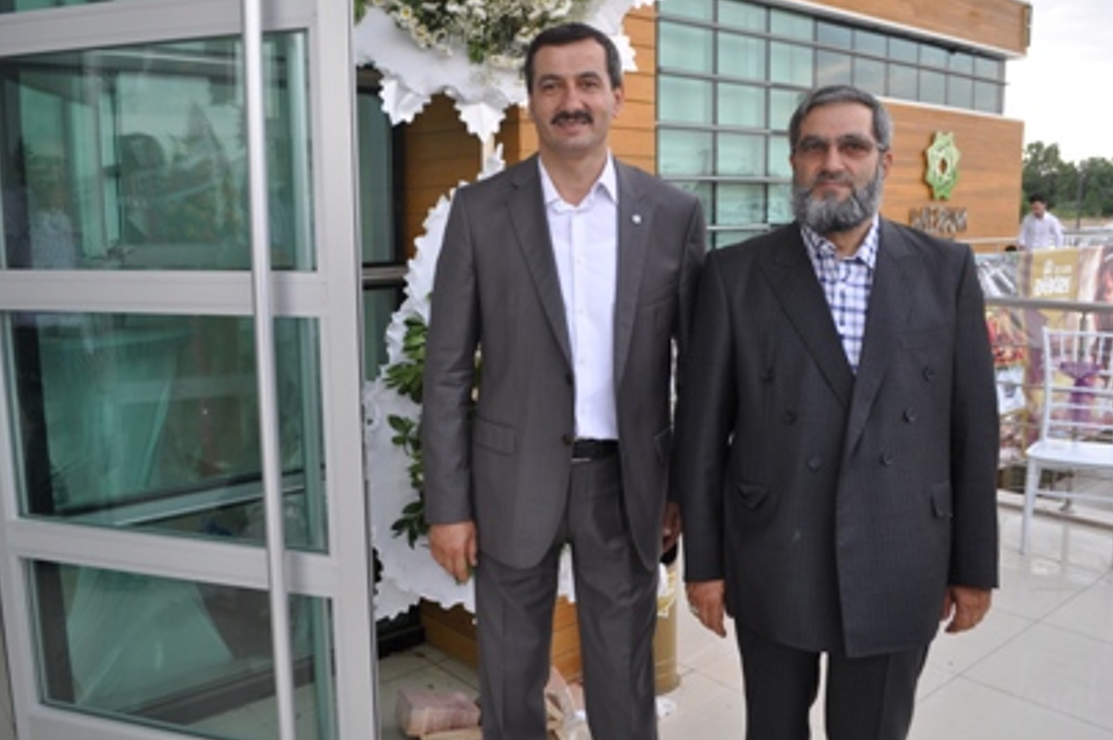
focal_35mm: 30
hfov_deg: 62.0
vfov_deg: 43.5
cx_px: 541
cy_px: 340
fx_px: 927
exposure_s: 1/125
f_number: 5.6
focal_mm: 18
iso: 200
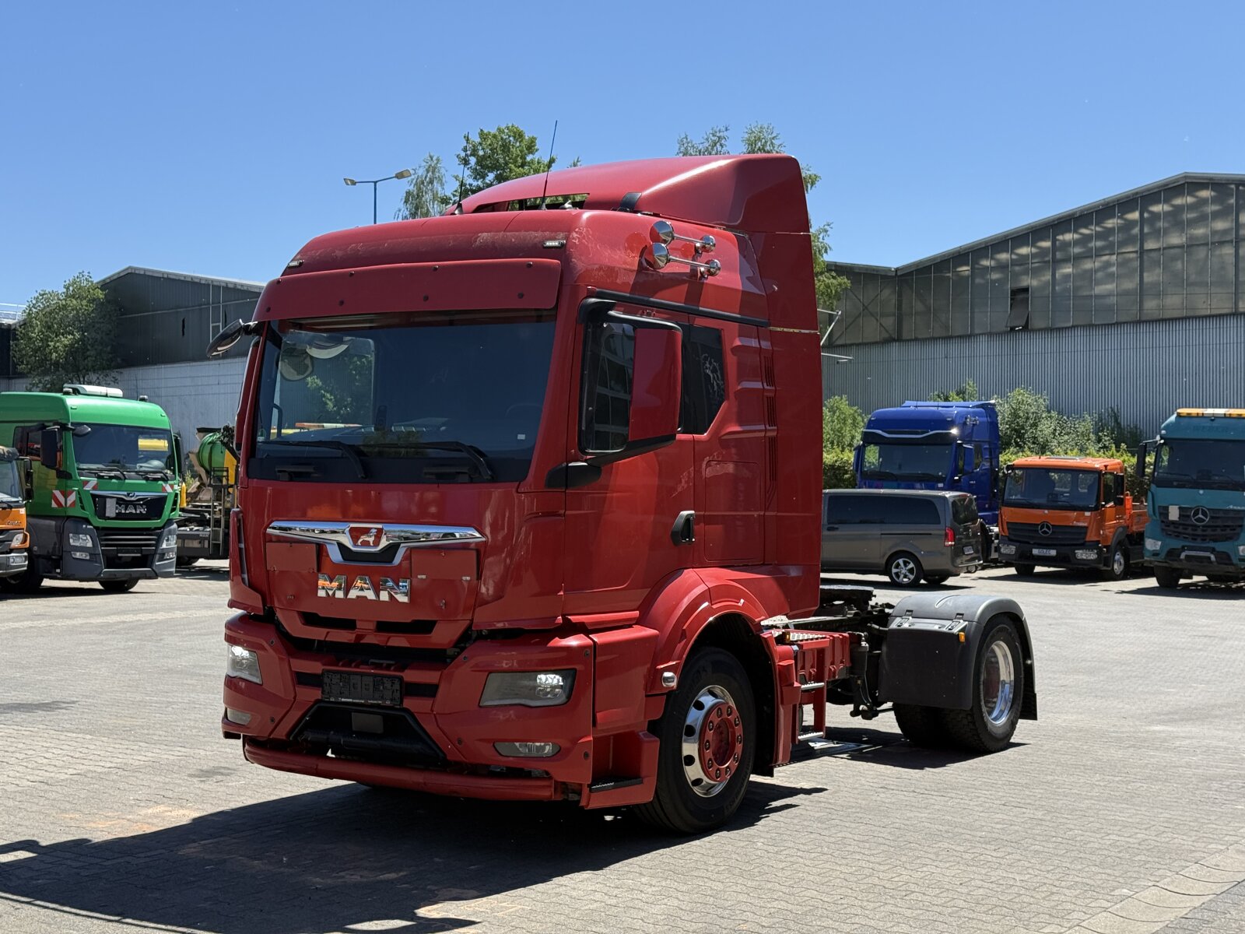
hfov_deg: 39.7
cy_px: 467
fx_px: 1726
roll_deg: -1.0
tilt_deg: +2.0
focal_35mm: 48
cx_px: 622
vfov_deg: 30.3
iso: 100
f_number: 1.78
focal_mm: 6.76
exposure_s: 1/3534
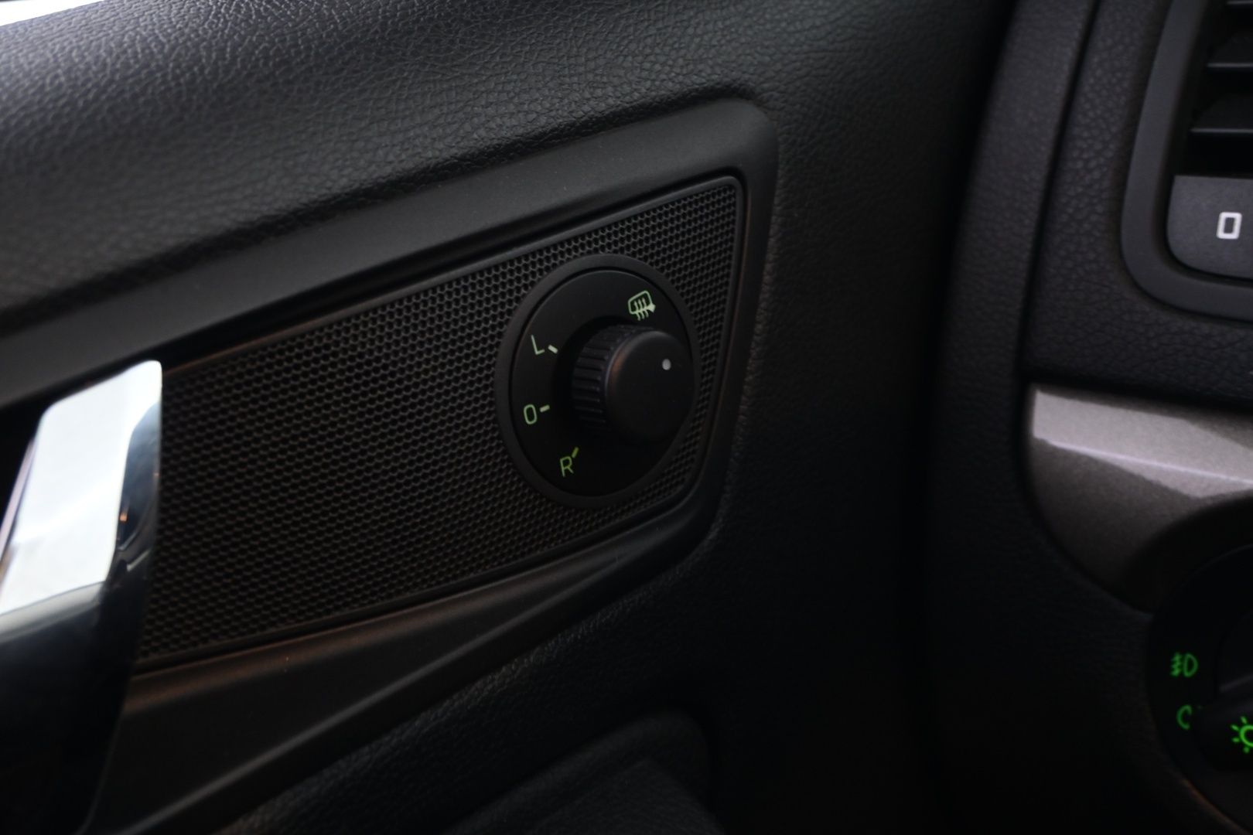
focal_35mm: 38
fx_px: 1305
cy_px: 418
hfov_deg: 51.3
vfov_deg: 35.5
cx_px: 626
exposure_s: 1/3
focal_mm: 25
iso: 1000
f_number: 6.3
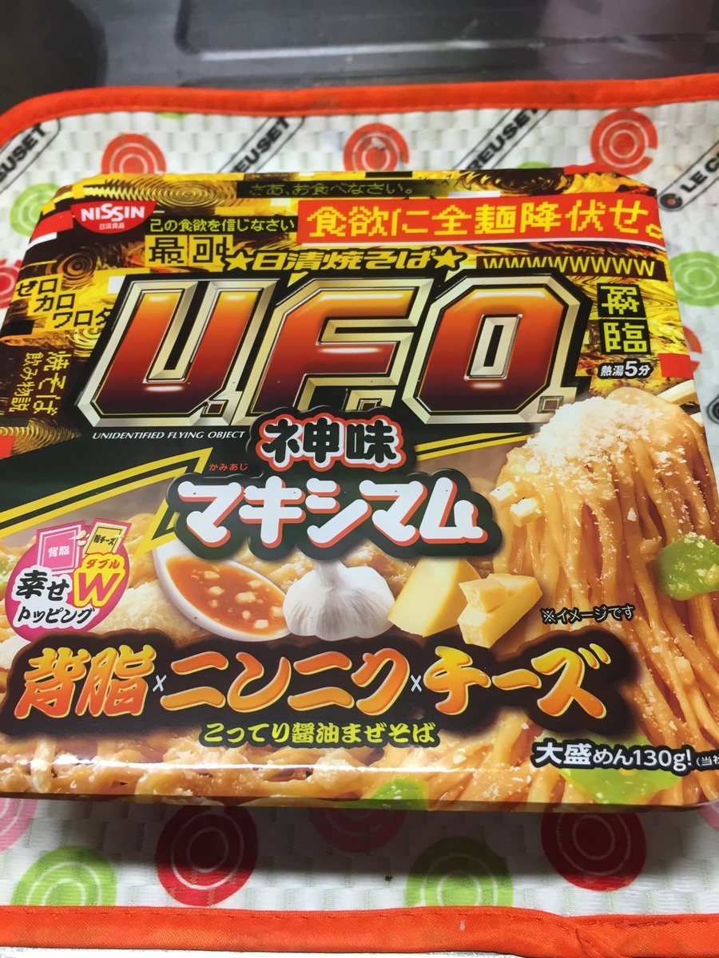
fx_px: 803
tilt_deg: -59.8
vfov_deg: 61.7
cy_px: 479
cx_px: 360
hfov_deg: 48.2
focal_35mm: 29
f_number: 2.2
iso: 80
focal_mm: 4.15
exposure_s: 1/30
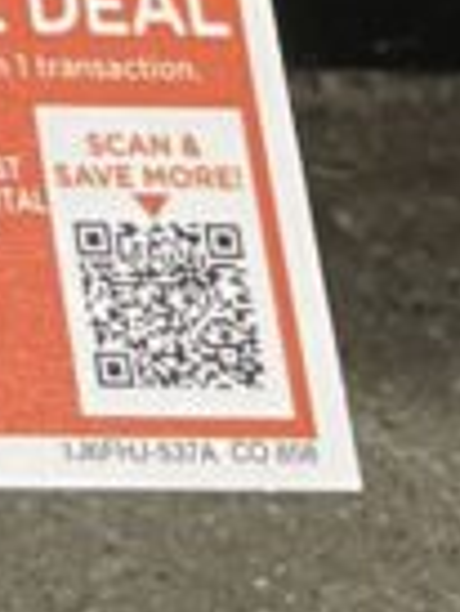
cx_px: -1215
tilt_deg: -23.5
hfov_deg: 6.5
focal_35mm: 194
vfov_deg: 8.6
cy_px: -1161
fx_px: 3432
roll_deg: -0.6
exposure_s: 1/60
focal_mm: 4.2
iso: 160
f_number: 1.6
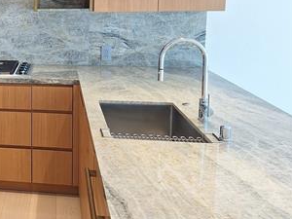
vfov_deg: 29.1
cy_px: 51
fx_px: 413
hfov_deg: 34.6
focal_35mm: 49
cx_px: -14
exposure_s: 1/120
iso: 64
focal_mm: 5.54
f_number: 1.8
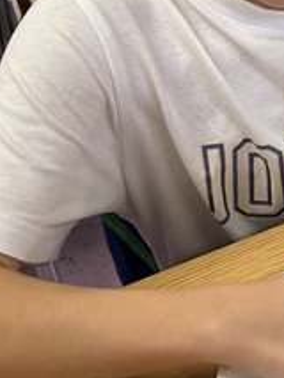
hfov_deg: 10.4
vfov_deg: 15.4
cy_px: -12
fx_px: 1366
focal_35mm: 125
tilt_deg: -31.0
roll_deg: +4.5
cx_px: 651
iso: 80
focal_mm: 5.7
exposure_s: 1/120
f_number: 1.5
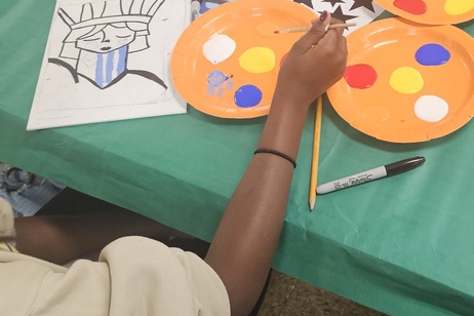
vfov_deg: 25.3
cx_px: 373
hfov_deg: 36.4
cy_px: 92
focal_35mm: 53
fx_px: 698
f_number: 1.7
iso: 320
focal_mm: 6.3
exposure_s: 1/120
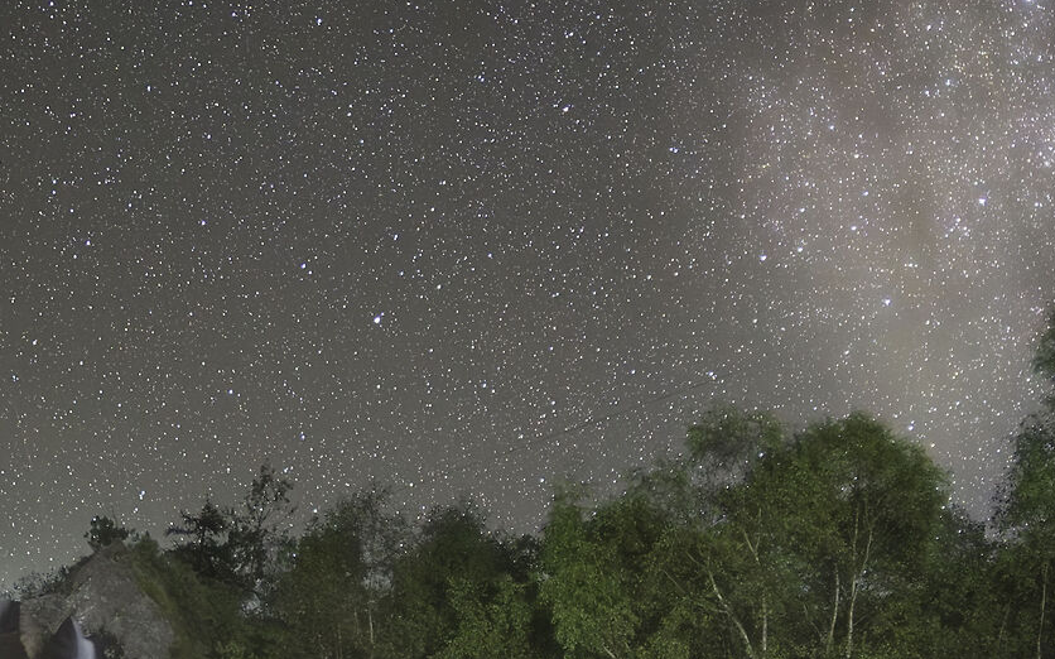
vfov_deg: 28.5
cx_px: 394
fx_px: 1179
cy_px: 715
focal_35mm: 41
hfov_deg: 47.8
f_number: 2.8
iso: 3200
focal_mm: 14
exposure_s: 30
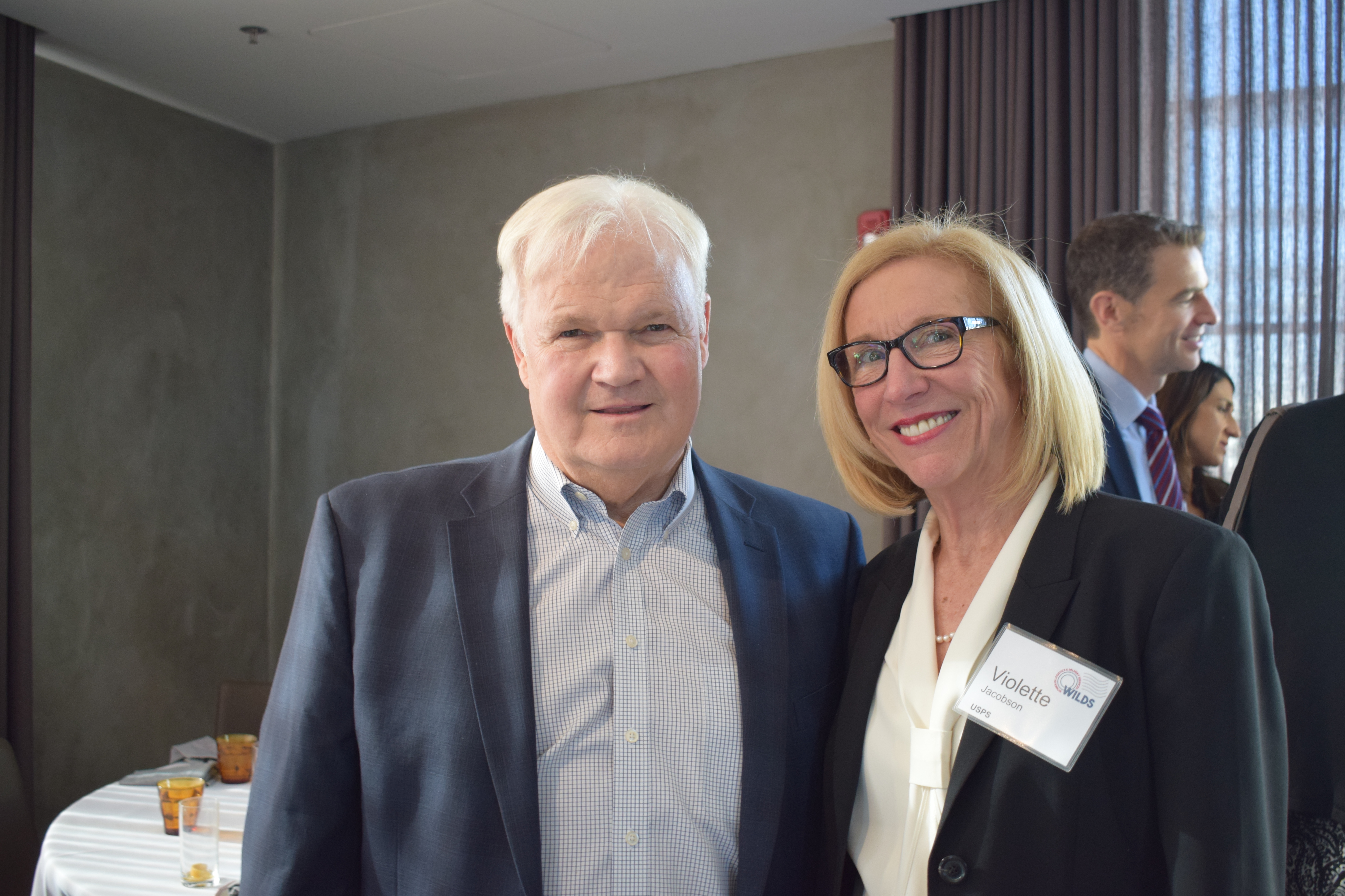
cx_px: 672
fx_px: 1401
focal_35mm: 38
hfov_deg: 51.3
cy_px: 448
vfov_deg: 35.5
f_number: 4
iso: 800
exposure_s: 1/60
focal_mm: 25
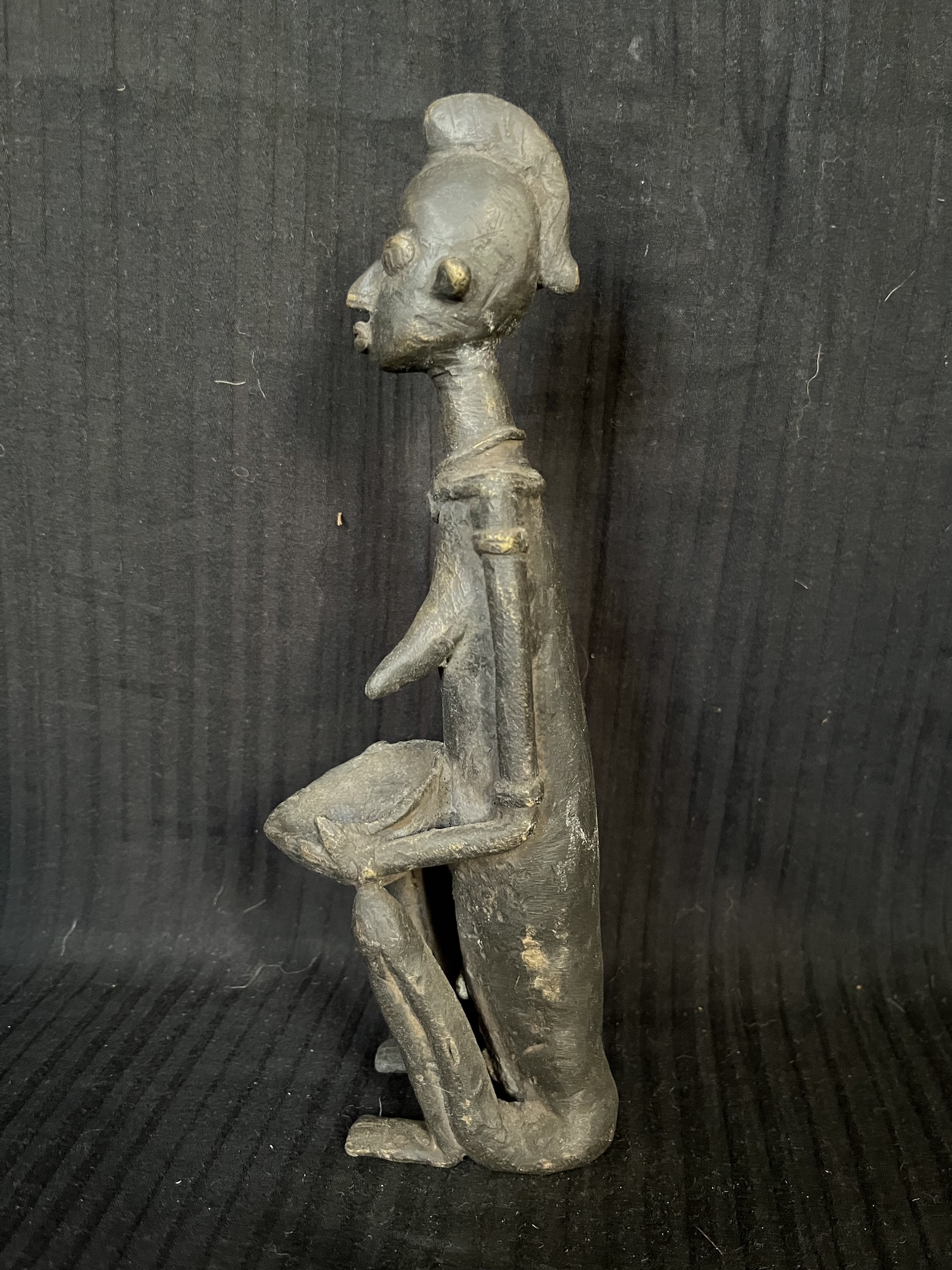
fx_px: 953
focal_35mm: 26
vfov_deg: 67.3
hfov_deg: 53.1
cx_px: 476
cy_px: 635
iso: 800
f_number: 1.6
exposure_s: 1/30
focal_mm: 5.1
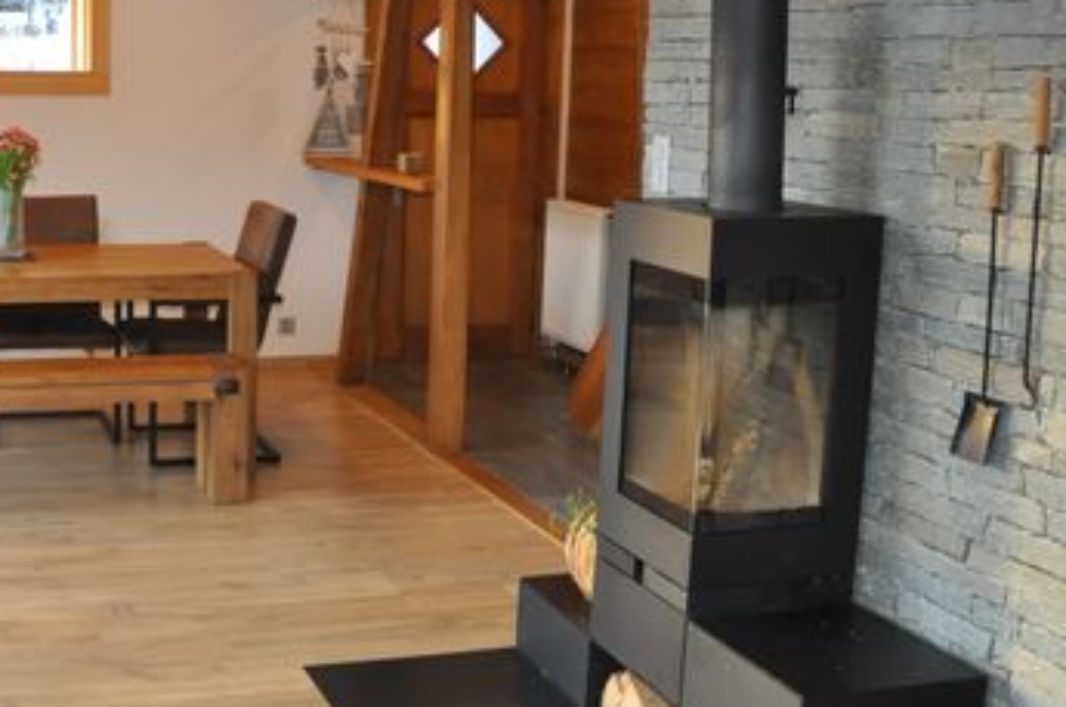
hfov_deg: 40.1
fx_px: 1390
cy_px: 273
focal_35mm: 47
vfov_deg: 28.5
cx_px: 195
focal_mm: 18
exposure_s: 1/60
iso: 800
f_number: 4
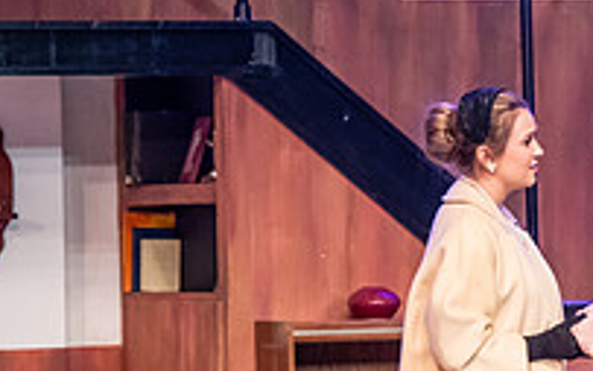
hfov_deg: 4.6
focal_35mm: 451
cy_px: 361
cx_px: 593
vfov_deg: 2.9
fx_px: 7291
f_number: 3.2
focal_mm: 155
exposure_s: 1/200
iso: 3200
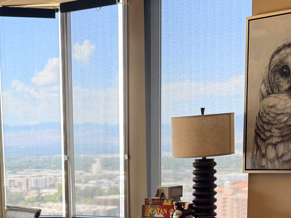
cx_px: 72
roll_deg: +1.9
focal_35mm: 81
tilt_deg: -8.7
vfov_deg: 17.4
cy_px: 254
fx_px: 681
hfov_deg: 23.9
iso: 100
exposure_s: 1/121
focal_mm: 6.76
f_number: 1.78
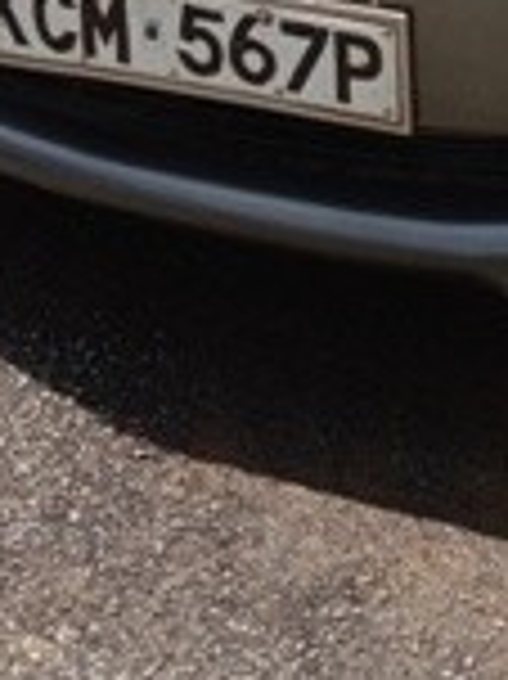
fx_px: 1509
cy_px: -311
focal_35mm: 77
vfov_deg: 21.6
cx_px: 418
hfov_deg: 18.9
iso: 100
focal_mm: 3.65
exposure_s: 1/765
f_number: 2.2
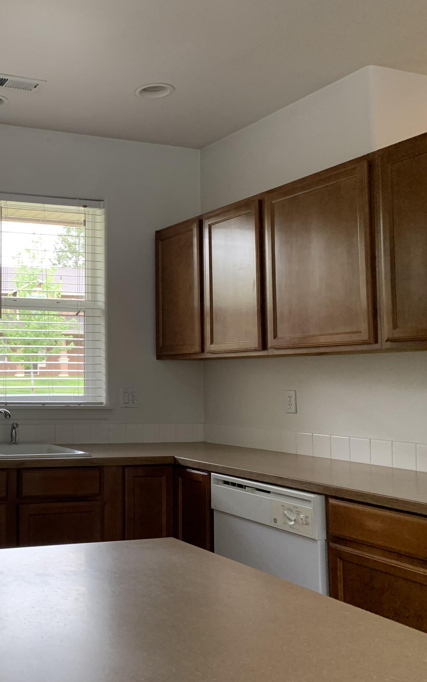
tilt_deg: +2.9
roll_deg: -0.6
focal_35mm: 37
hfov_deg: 31.5
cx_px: -14
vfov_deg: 52.7
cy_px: 340
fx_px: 689
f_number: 1.8
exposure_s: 1/68
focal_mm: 4.25
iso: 100
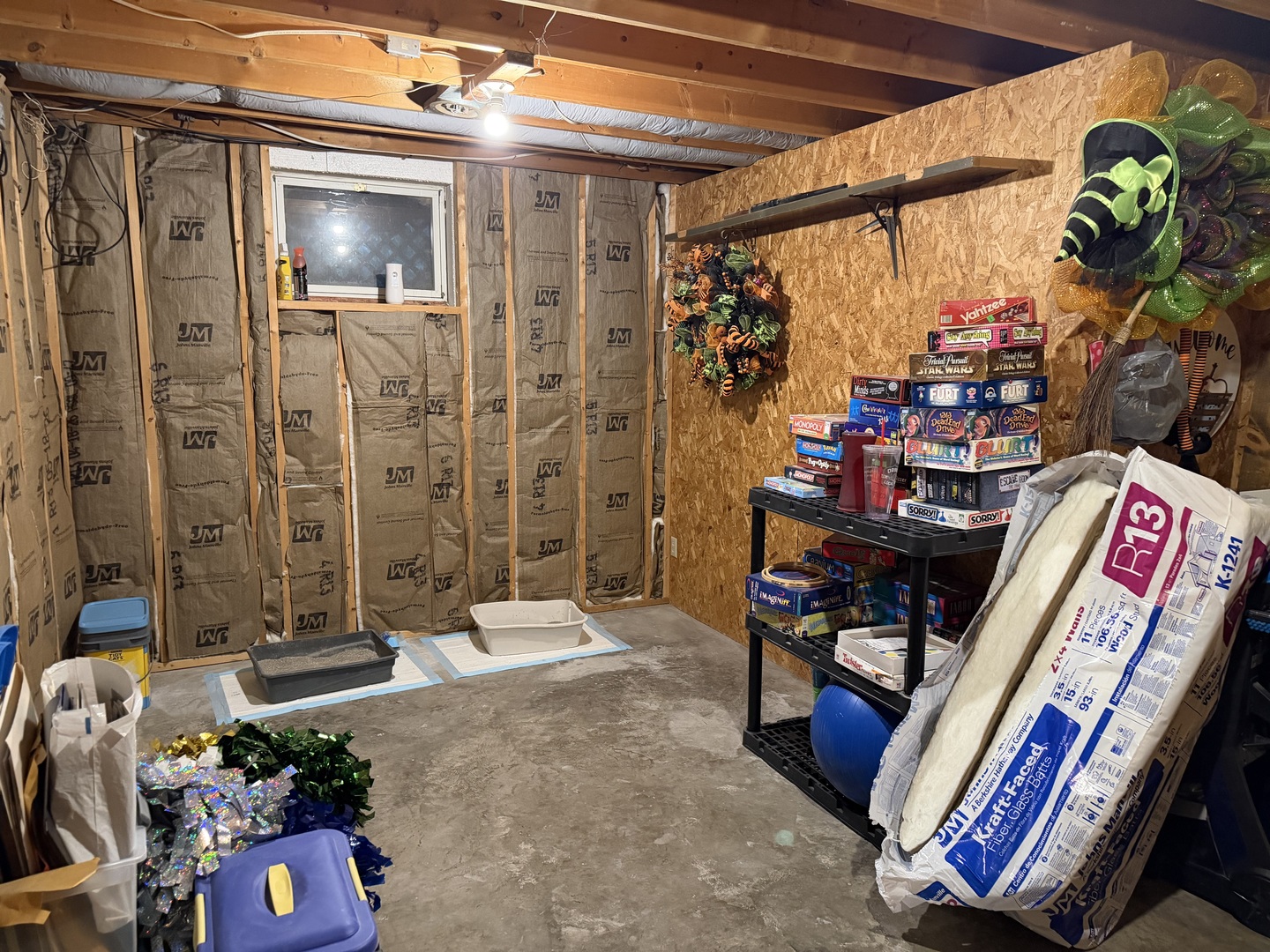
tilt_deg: -8.8
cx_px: 635
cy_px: 476
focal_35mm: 24
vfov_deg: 56.8
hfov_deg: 71.6
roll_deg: -0.8
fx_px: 881
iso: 800
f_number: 1.78
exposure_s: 1/40
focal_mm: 6.76
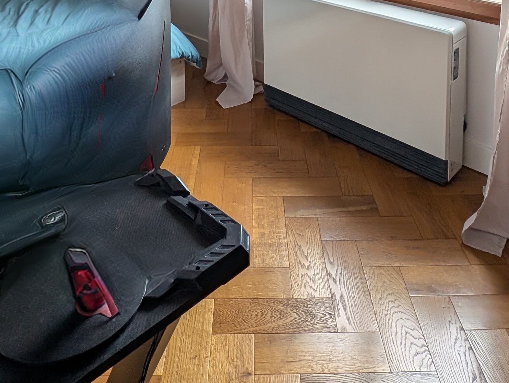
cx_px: 264
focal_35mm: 33
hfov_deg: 55.3
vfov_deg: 33.8
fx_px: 486
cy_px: -89
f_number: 1.95
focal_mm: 2.23
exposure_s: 1/35.2
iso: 43
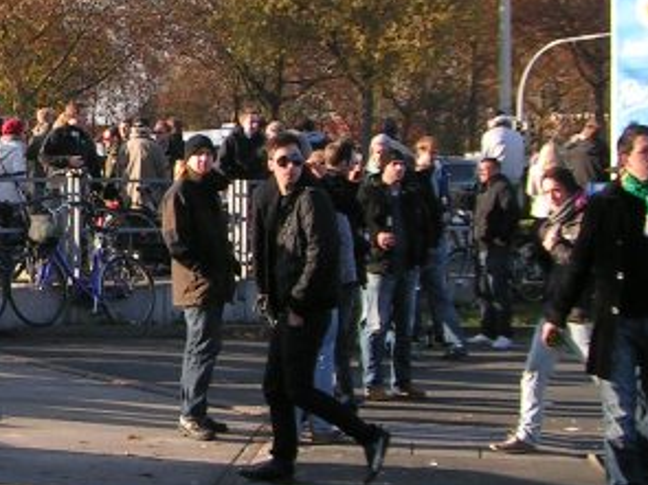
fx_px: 1927
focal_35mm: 103
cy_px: 151
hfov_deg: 18.5
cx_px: -37
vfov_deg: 14.3
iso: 50
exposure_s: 1/160
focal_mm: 5.8
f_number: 5
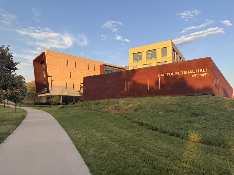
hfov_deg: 71.6
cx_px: 117
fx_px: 162
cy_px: 88
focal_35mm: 24
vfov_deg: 56.8
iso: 80
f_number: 1.78
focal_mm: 6.76
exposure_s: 1/822
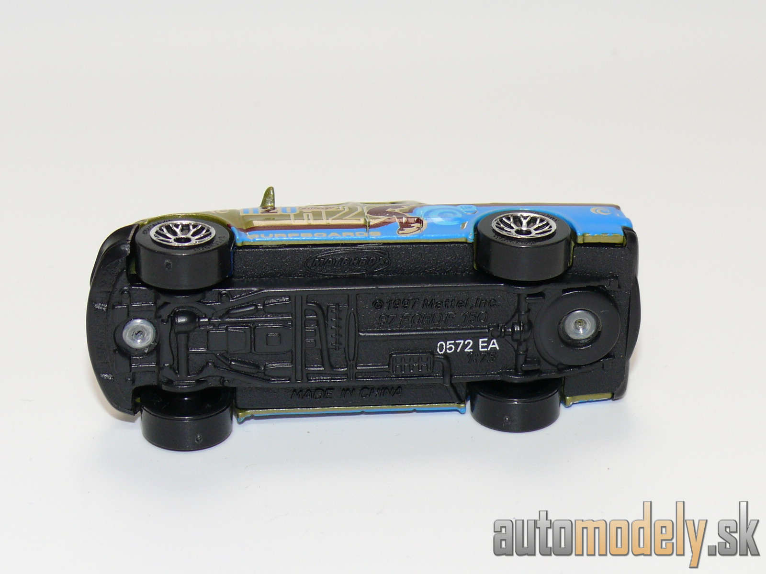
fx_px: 2146
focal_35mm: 97
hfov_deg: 20.2
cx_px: 383
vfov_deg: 15.2
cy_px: 287
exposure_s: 1/30
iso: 100
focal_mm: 13
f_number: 4
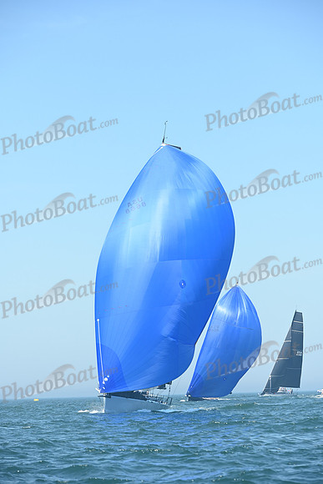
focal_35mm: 145
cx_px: 162
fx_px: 1950
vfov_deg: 14.2
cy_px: 242
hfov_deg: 9.5
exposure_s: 1/1000
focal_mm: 145
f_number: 5.6
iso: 320
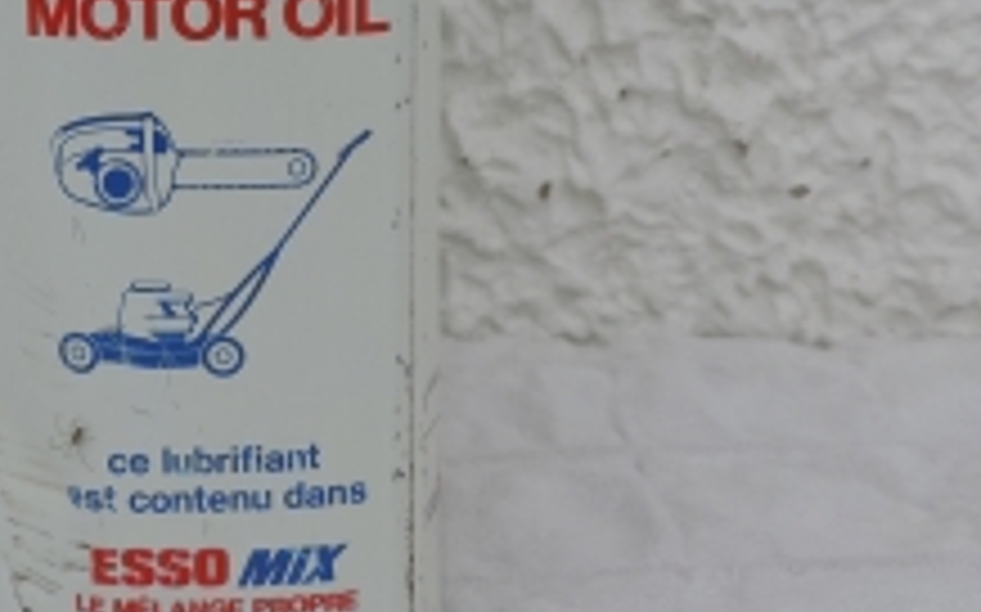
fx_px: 1871
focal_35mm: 70
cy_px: -22
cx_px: 180
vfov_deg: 18.0
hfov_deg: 28.7
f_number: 3
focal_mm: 4.3
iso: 80
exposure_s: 1/640
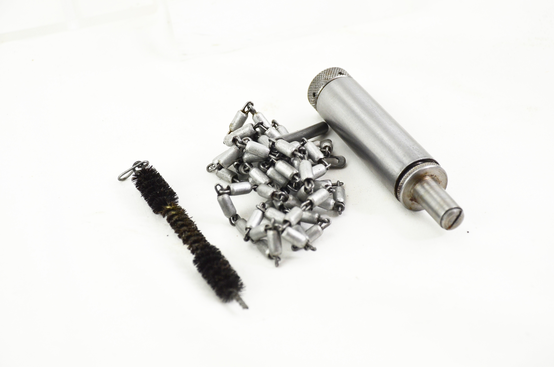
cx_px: 277
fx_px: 1428
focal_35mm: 93
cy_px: 184
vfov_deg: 14.6
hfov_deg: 22.0
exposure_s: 1/250
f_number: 5
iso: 560
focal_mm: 62
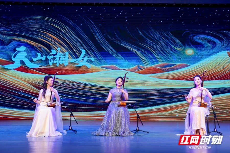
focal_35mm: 33
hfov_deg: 57.2
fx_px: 211
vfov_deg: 40.0
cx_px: 115
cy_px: 76
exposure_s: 1/125
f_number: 3.5
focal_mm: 33
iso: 200
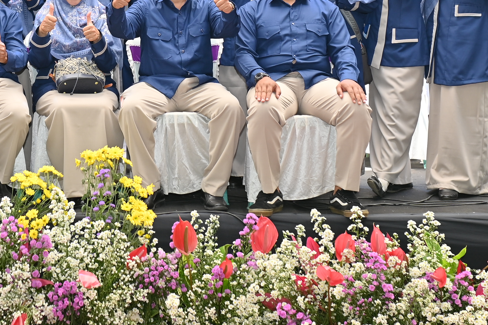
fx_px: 1233
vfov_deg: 14.5
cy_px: -64
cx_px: 103
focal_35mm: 91
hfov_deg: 22.1
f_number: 3.2
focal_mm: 35
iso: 160
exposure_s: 1/125
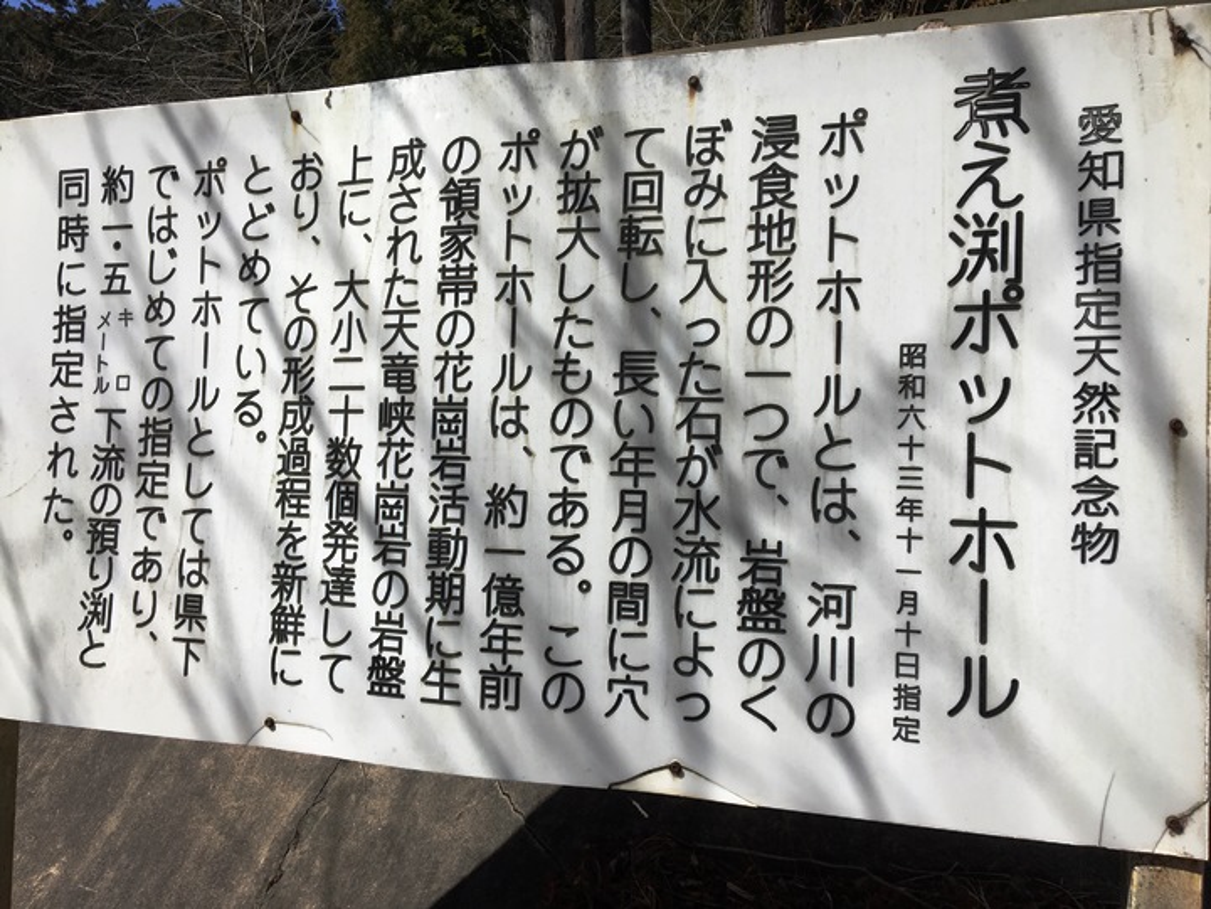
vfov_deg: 48.2
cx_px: 606
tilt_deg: +2.2
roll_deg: -2.0
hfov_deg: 61.7
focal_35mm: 29
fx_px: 1015
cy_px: 454
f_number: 2.2
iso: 25
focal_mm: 4.15
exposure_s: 1/2653
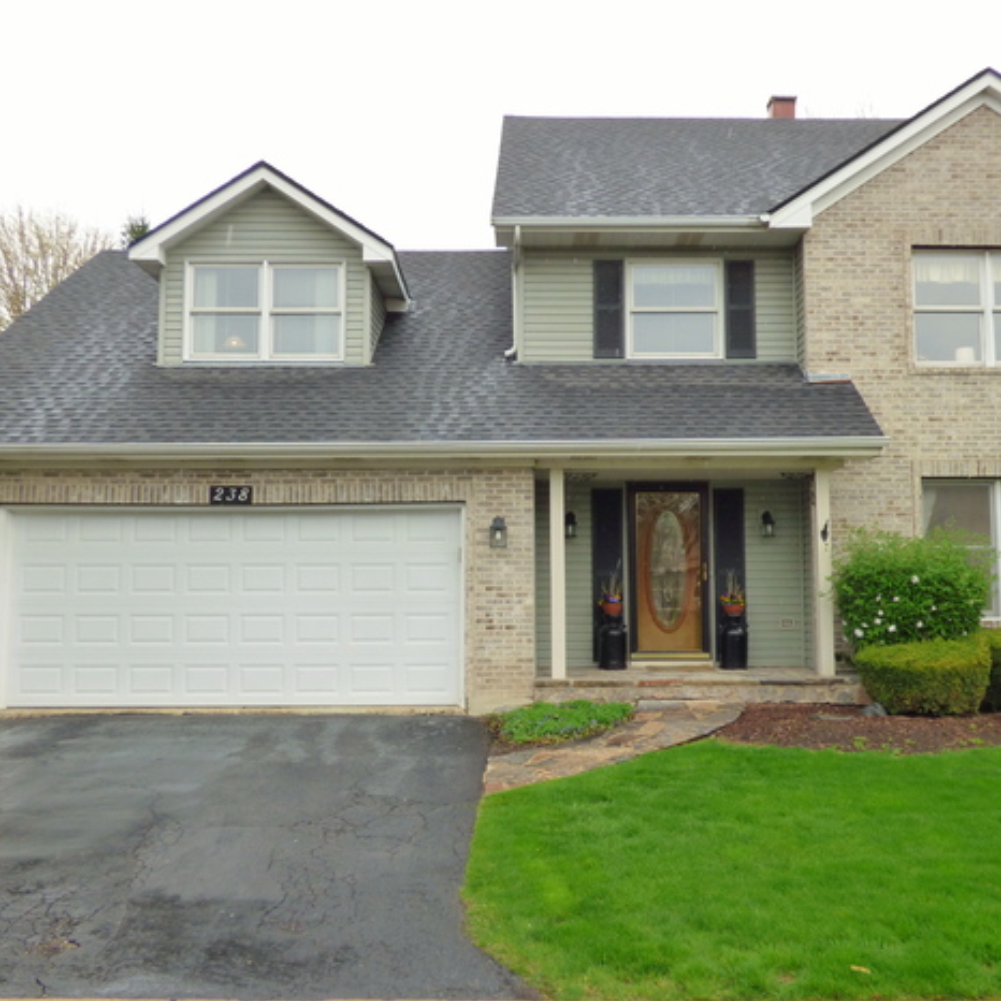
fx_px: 1112
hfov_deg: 48.4
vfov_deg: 48.5
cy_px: 496
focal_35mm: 34
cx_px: 548
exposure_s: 1/640
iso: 160
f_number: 3.2
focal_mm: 4.83
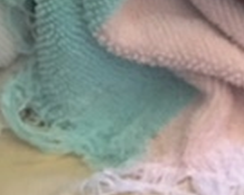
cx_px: 519
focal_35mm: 134
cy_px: 312
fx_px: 968
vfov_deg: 11.0
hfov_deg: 12.3
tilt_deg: -65.8
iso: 400
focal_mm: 4.15
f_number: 2.2
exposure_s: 1/15
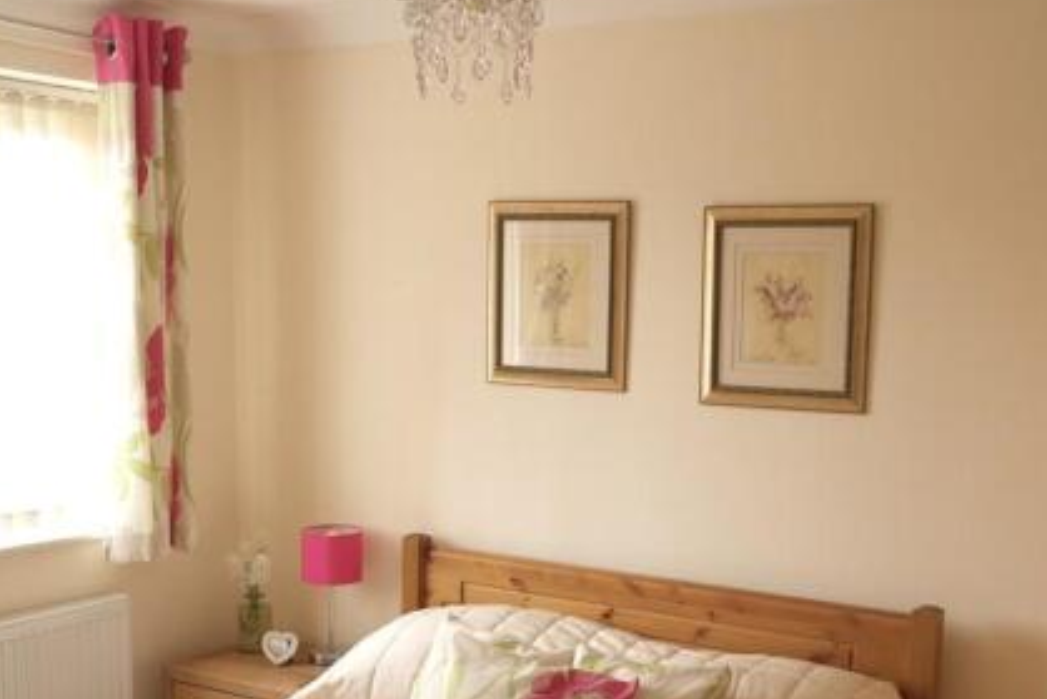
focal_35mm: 47
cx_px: 592
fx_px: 1367
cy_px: 507
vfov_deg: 28.3
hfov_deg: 41.8
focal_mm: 20
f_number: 3.5
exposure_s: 1/30
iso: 400
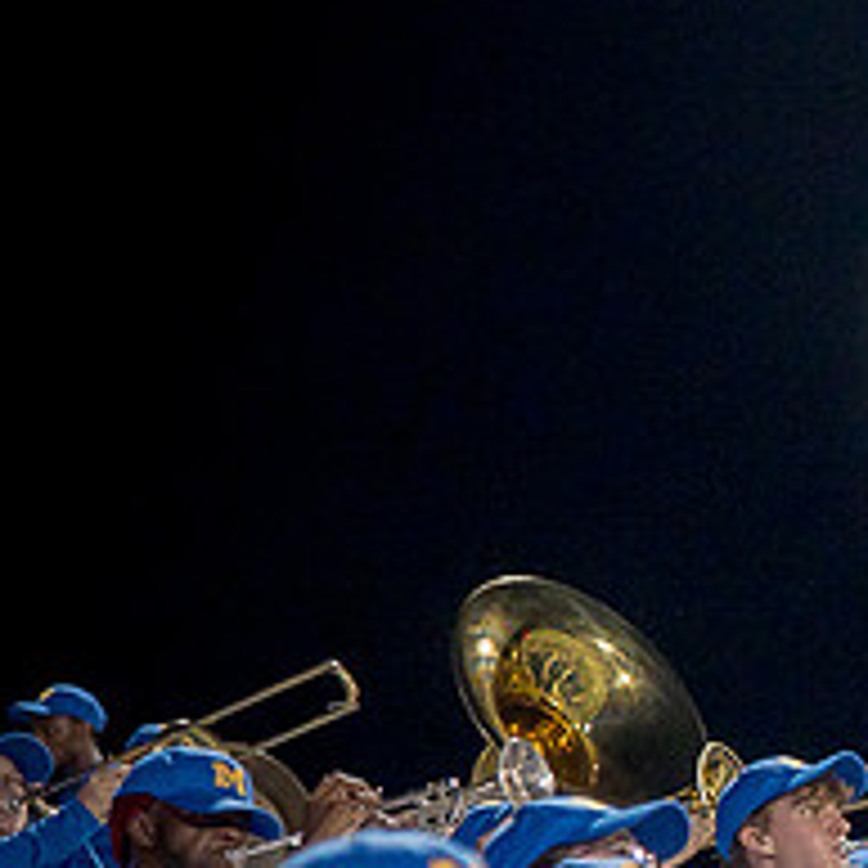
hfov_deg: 7.8
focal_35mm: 220
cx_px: 1291
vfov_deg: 7.9
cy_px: 837
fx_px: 6241
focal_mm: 86
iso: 2000
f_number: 4
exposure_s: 1/200
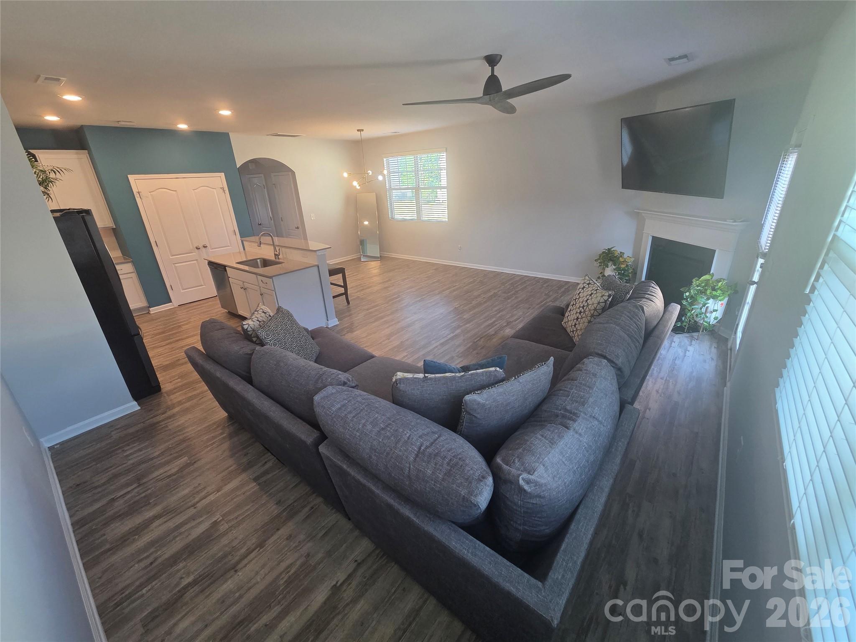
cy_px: 321
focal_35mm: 13
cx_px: 428
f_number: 2.2
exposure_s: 1/60
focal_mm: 2.2
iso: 160
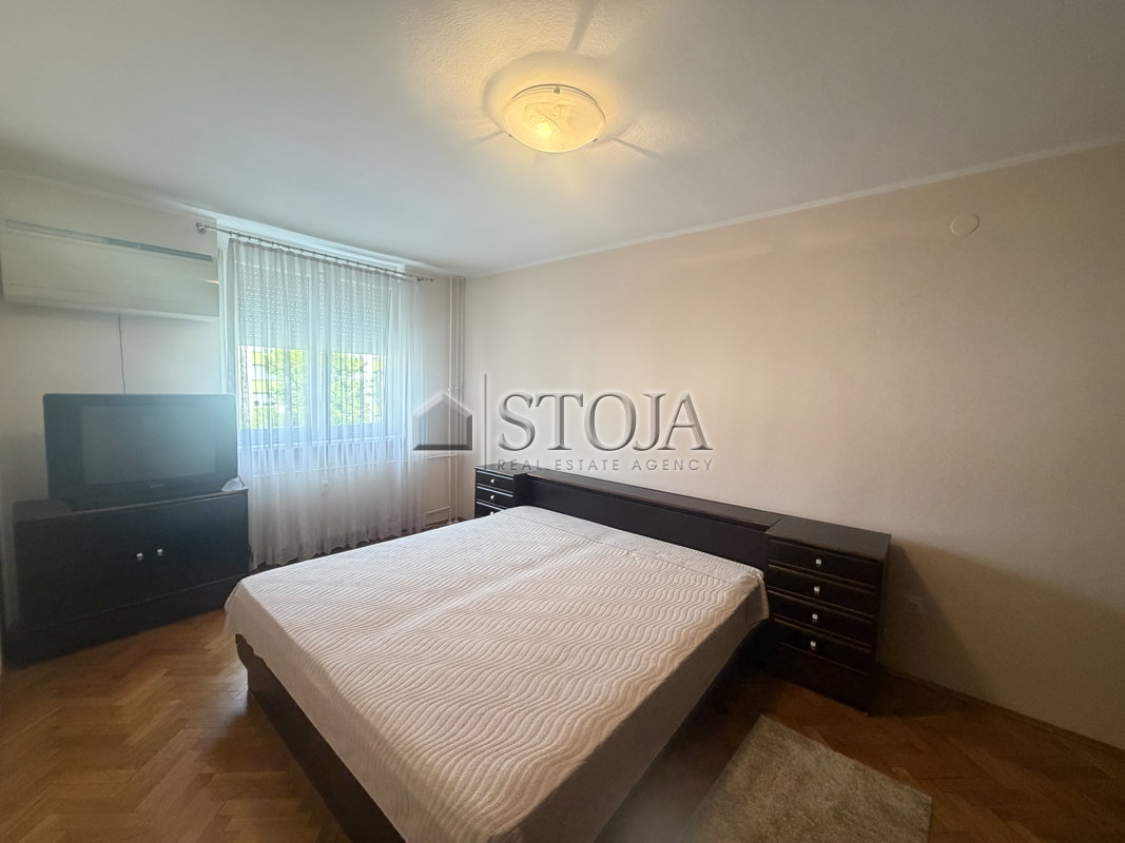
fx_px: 455
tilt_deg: -4.8
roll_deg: -1.7
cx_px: 562
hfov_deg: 102.1
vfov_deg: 85.7
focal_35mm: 14
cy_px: 422
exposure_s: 1/50
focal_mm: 2.22
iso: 500
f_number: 2.2
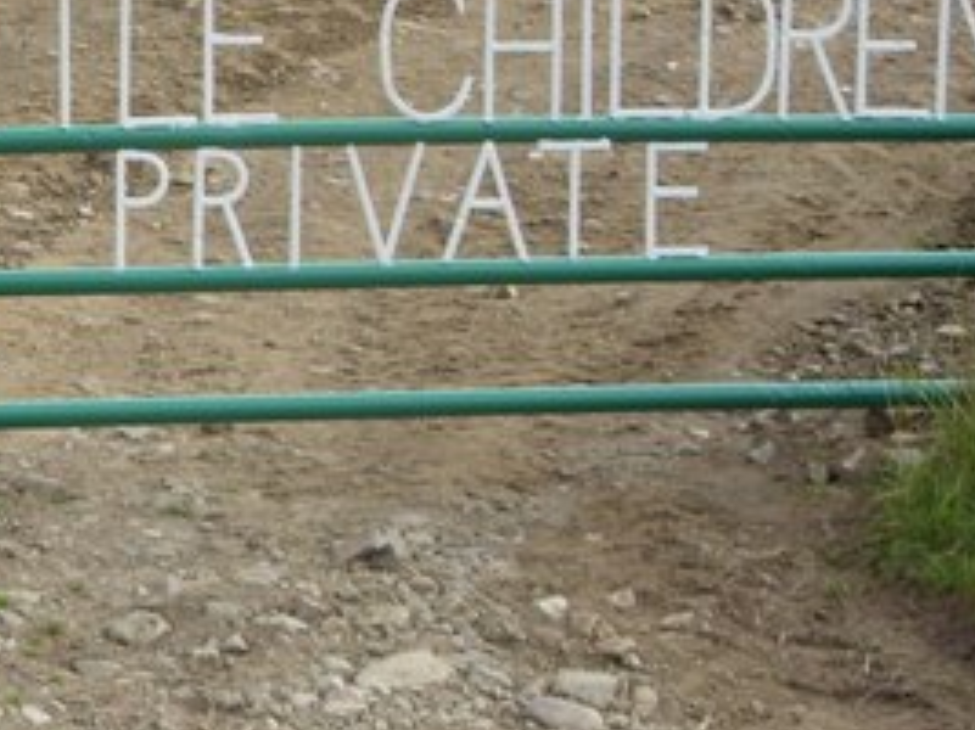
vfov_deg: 7.0
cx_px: -314
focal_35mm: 211
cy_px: 179
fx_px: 5940
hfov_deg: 9.2
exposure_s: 1/384
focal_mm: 11.4
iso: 50
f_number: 3.2
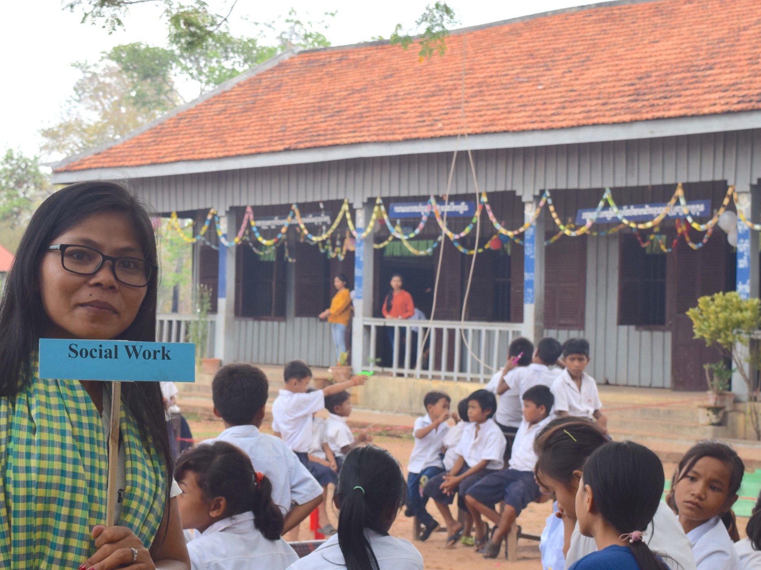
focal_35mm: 80
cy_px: 329
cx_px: 342
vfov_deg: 18.4
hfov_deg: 24.4
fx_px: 1758
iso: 250
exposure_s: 1/250
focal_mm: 38
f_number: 8
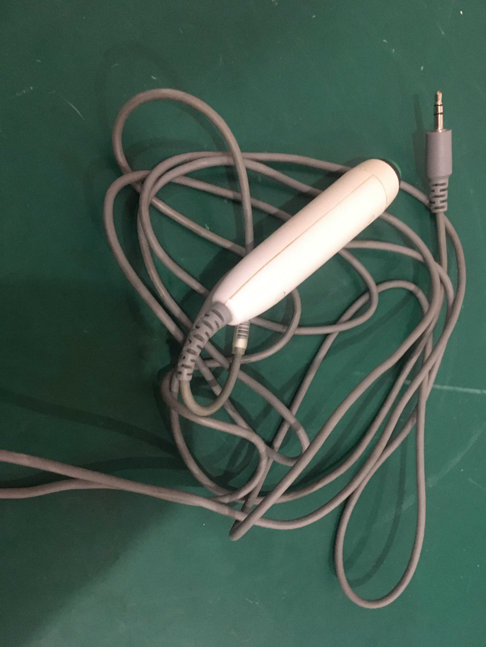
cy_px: 324
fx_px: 543
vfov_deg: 61.7
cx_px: 243
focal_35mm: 29
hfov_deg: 48.2
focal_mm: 4.15
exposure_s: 1/17
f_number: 2.2
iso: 320
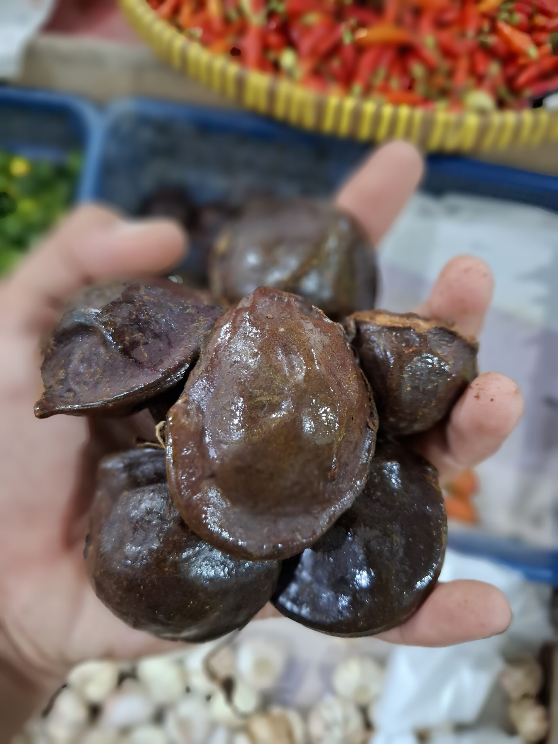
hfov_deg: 58.9
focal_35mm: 23
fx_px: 494
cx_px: 279
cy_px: 372
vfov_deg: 73.9
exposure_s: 1/25
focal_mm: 5.54
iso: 500
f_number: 1.8
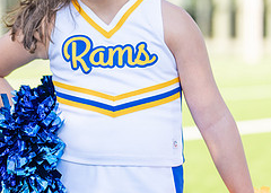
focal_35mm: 134
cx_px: 118
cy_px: 72
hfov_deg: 15.0
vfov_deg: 10.7
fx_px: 1030
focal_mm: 50
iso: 100
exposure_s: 1/2500
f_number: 1.2
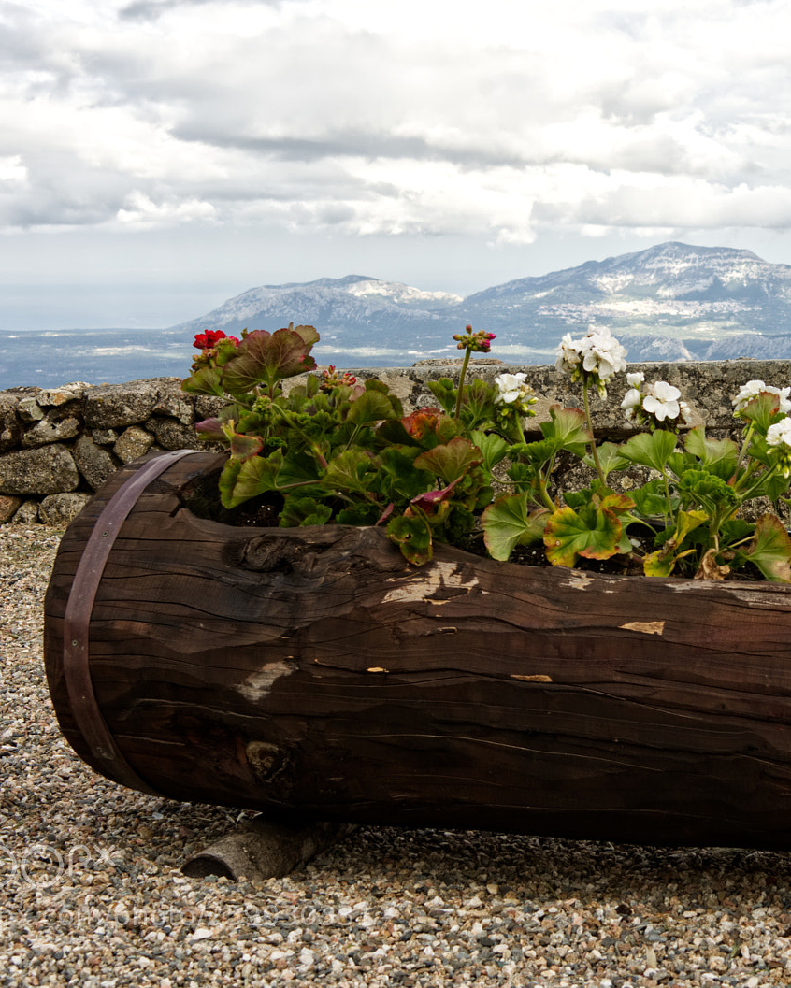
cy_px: 490
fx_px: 2370
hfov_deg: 18.8
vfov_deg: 23.6
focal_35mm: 81
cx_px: 631
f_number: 8
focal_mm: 38
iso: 100
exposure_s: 1/60
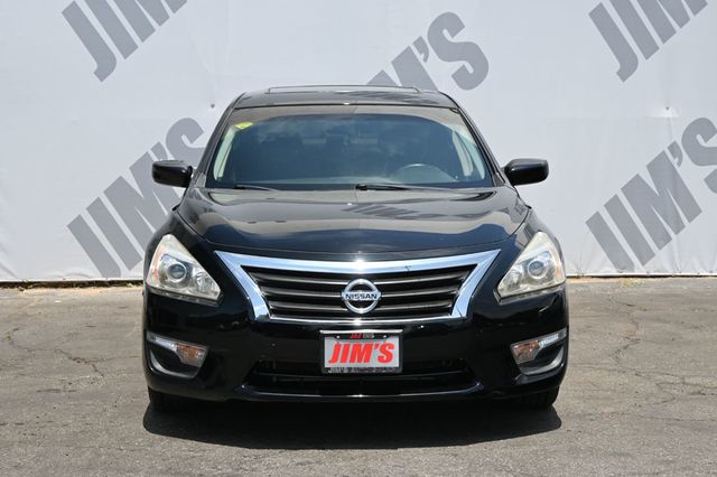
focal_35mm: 68
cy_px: 238
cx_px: 358
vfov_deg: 20.1
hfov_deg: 29.9
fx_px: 1344
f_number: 6
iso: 125
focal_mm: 45
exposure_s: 1/250
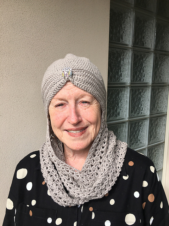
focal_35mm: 29
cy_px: 113
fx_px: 189
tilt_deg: -10.0
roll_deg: -0.7
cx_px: 84
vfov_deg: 61.7
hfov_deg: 48.2
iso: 25
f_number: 2.2
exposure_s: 1/487
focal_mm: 4.15
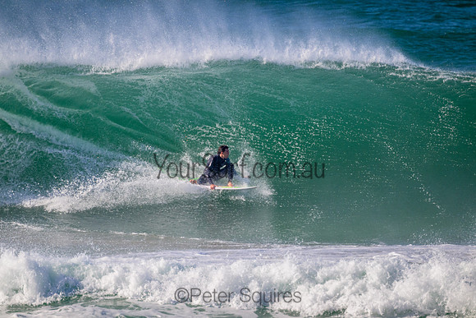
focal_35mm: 800
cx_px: 238
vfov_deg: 1.7
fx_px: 10580
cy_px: 159
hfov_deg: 2.6
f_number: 11
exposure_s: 1/2000
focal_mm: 800
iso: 1800
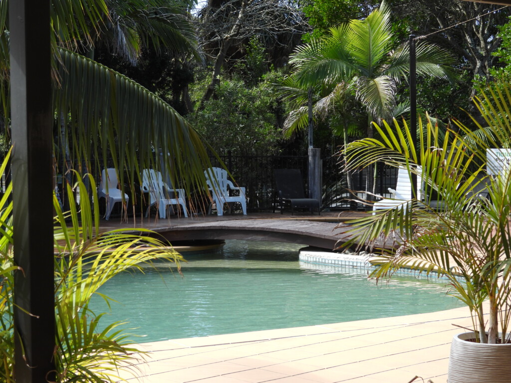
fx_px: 1181
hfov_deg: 24.4
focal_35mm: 80
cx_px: 256
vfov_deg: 18.4
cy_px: 192
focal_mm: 14.3
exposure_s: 1/200
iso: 100
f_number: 4
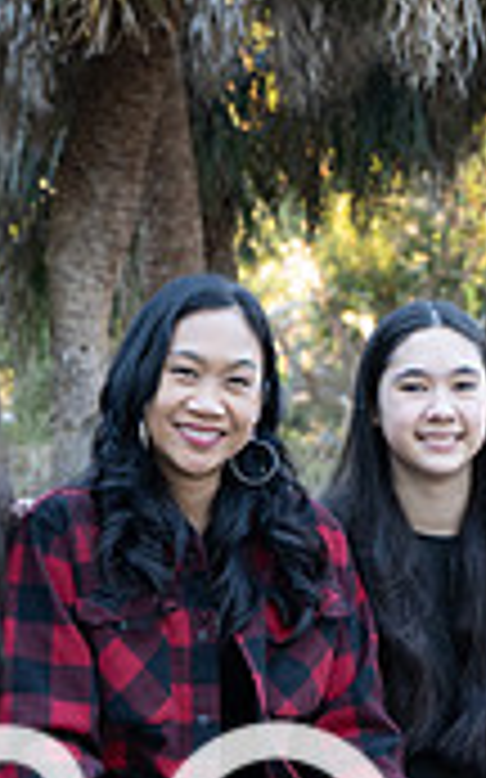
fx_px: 3181
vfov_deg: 13.8
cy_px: 686
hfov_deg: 8.7
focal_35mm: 150
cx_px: 315
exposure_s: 1/160
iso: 1000
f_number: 4
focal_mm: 44
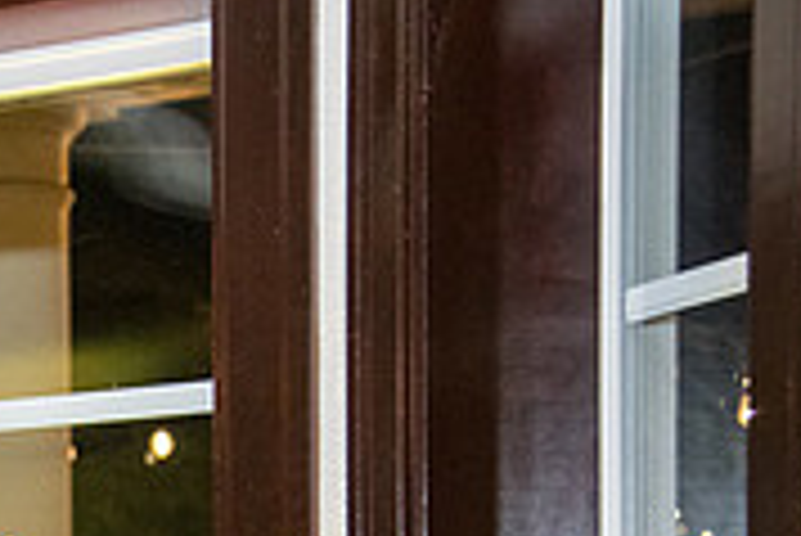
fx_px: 3340
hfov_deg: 13.0
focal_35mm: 150
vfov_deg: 8.9
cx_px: -351
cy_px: 858
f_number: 4
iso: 2000
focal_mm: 46
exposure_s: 1/320
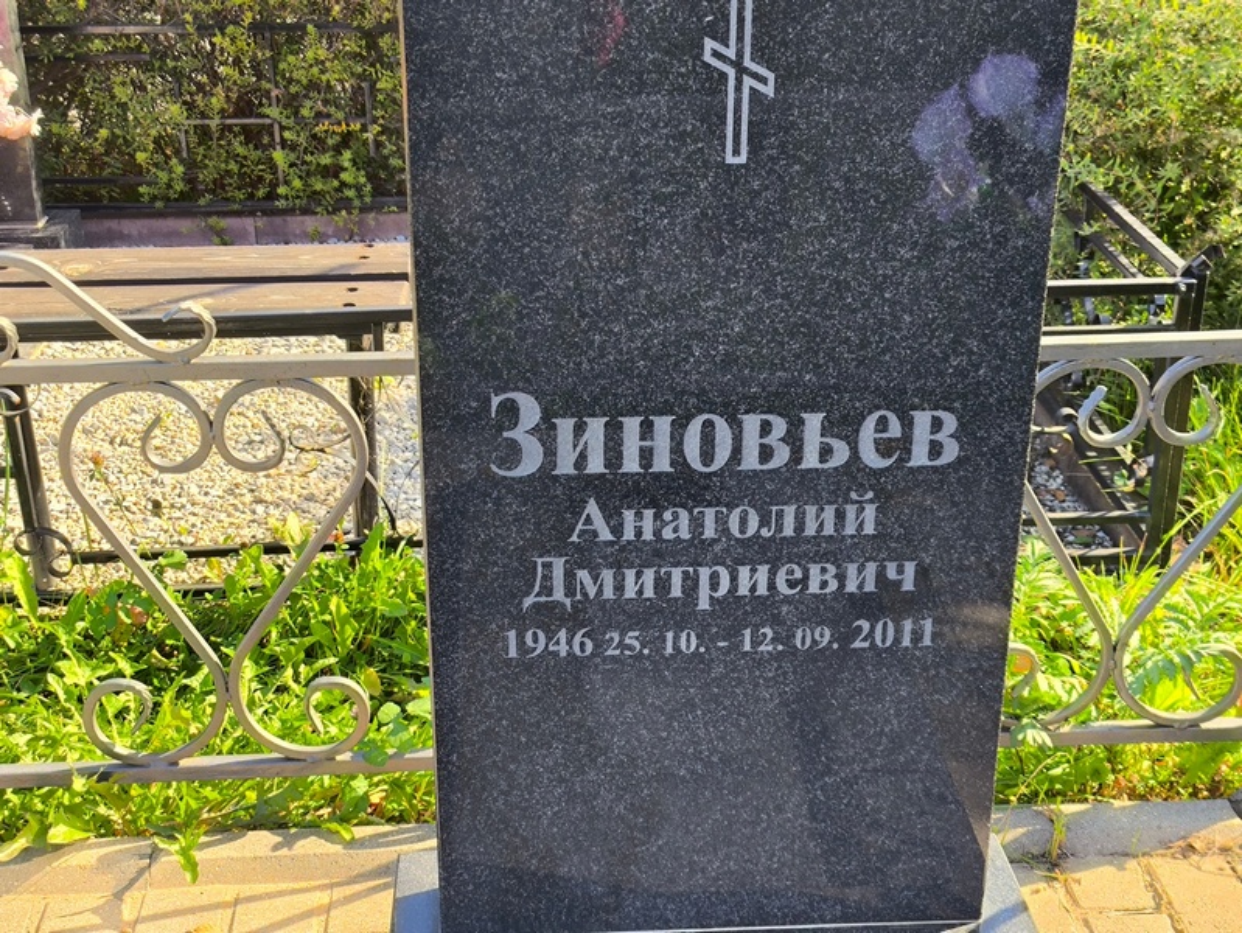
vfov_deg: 29.1
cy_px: 466
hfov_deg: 38.2
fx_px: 1795
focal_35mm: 50
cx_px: 621
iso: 50
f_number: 1.7
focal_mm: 4.71
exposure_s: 1/251
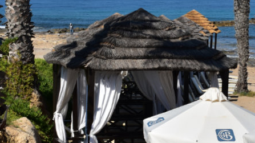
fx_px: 730
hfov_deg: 19.7
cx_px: 193
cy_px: 49
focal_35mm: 108
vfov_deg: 11.2
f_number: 11
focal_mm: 30
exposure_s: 1/500
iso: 200
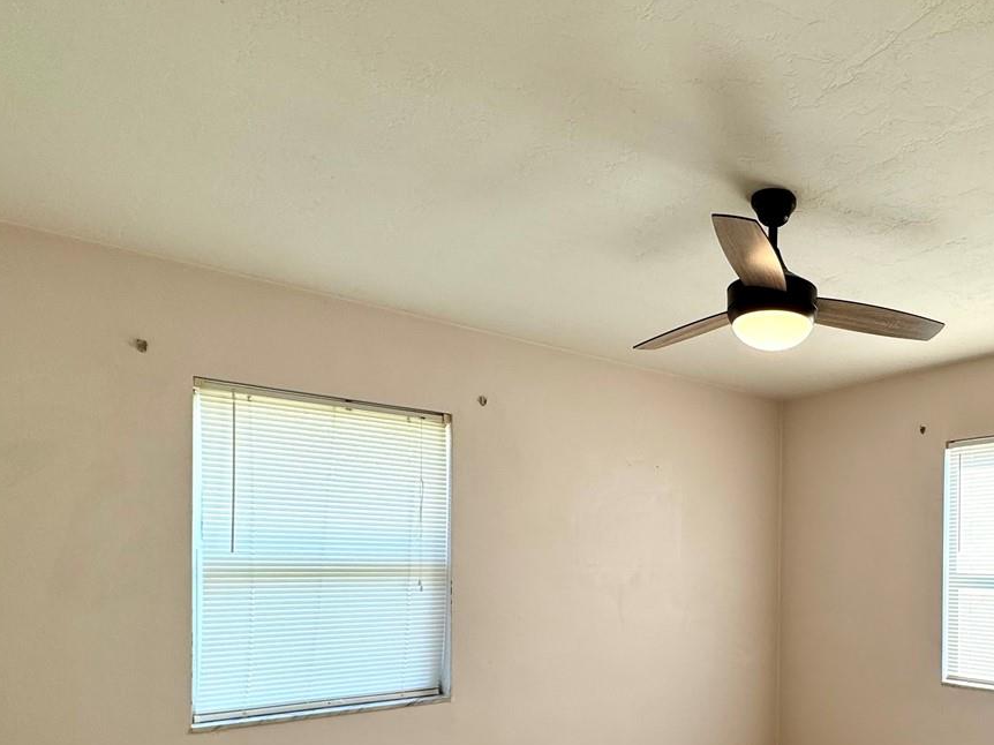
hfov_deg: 62.8
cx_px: 765
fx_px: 746
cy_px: 567
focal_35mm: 26
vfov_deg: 50.6
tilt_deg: -1.1
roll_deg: -0.8
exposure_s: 1/146
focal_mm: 2.22
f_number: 2.2
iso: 40
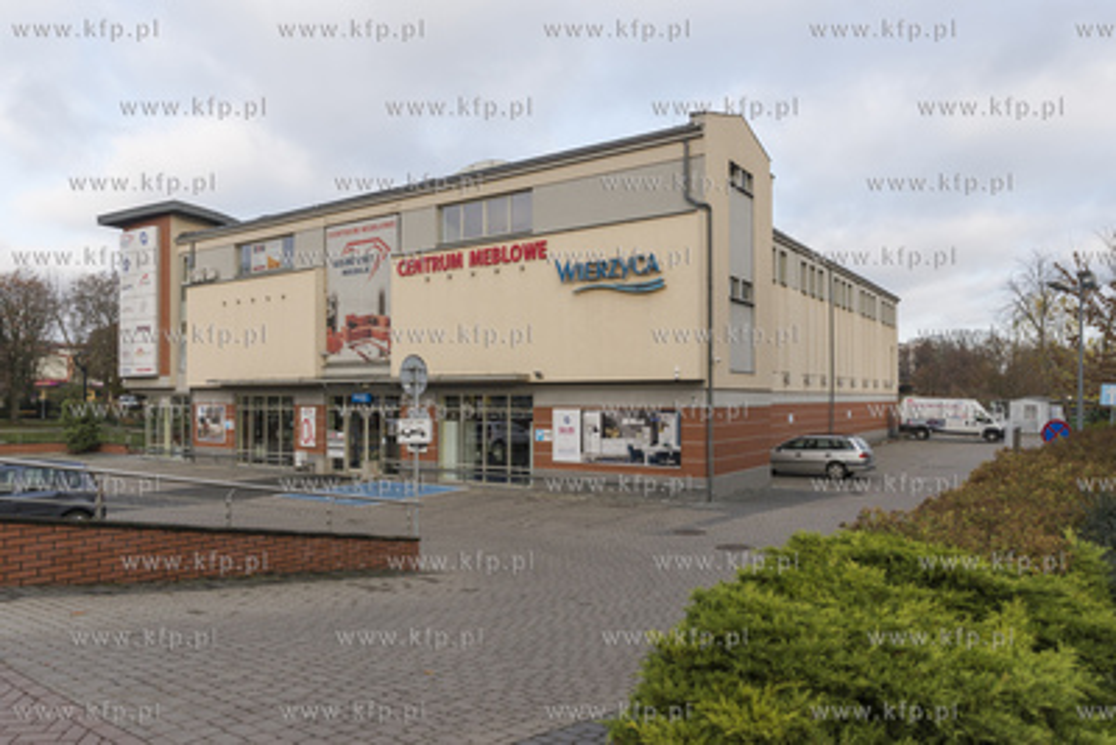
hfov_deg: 73.7
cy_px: 372
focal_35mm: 24
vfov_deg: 53.2
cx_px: 558
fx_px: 744
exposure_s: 1/1600
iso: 400
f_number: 4
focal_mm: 24
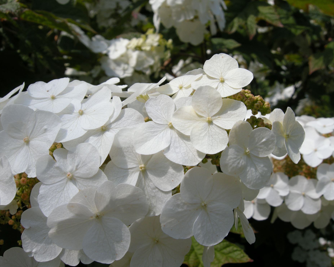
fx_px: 366
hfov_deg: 49.1
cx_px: 172
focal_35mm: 37
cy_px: 135
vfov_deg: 40.1
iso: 64
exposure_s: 1/284
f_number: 6.1
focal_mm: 7.5
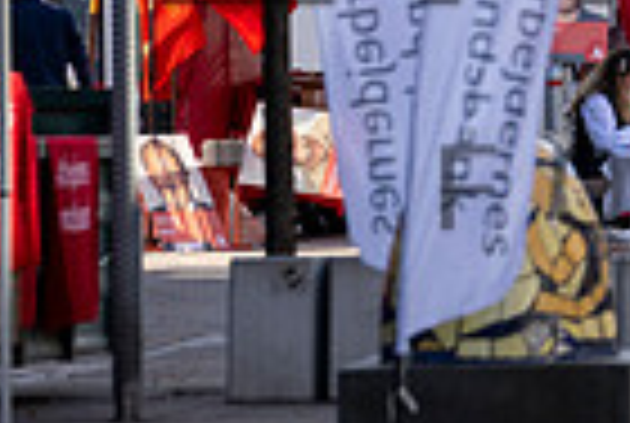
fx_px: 14503
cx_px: 837
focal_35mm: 827
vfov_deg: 1.7
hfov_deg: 2.5
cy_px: -340
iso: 200
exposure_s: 1/640
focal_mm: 200
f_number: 4
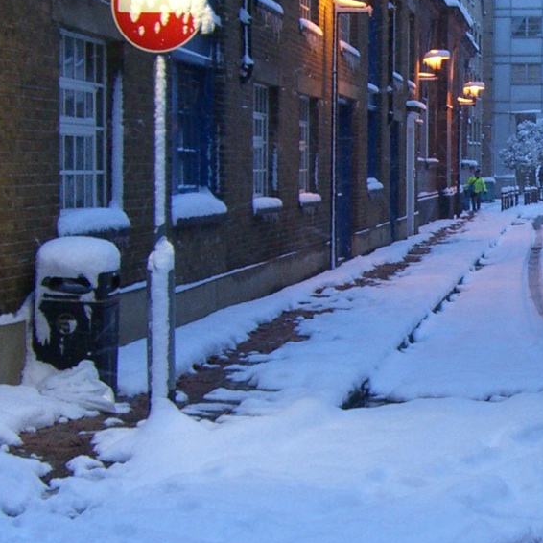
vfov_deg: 18.3
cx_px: 645
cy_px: 254
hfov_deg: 17.5
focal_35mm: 95
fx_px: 1686
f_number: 2.7
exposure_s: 1/10
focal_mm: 6.2
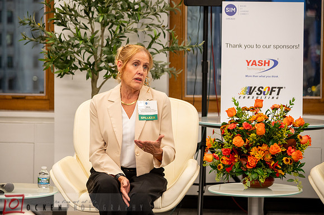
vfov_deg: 12.2
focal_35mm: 112
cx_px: 162
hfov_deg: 18.3
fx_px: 1007
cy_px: 108
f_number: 4
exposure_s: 1/100
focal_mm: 112
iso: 1600
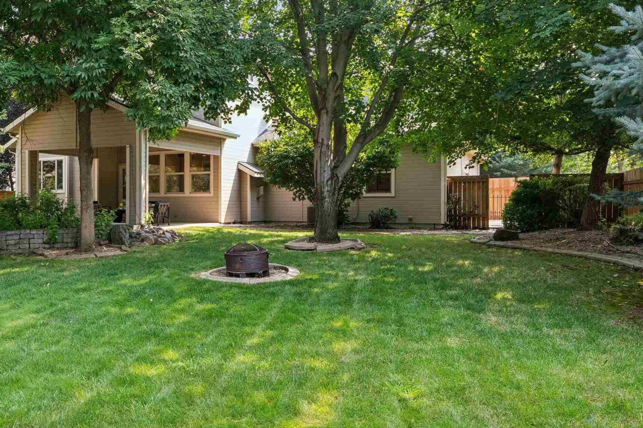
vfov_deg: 40.9
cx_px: 176
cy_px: 204
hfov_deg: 56.1
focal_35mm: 32
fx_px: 575
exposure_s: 1/25
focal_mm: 18.1
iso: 400
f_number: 13
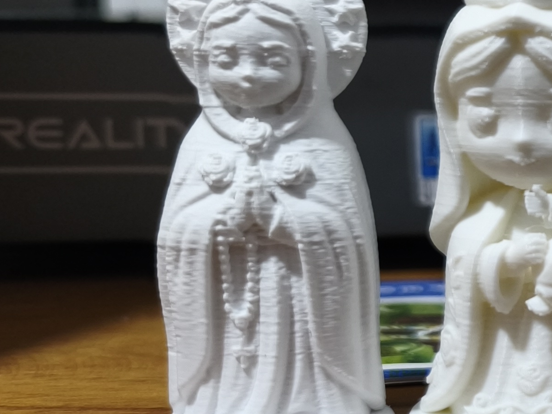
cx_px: 858
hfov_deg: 20.6
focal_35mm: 79
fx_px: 1259
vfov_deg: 18.6
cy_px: 234
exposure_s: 1/60
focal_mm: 6.45
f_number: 1.62
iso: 500
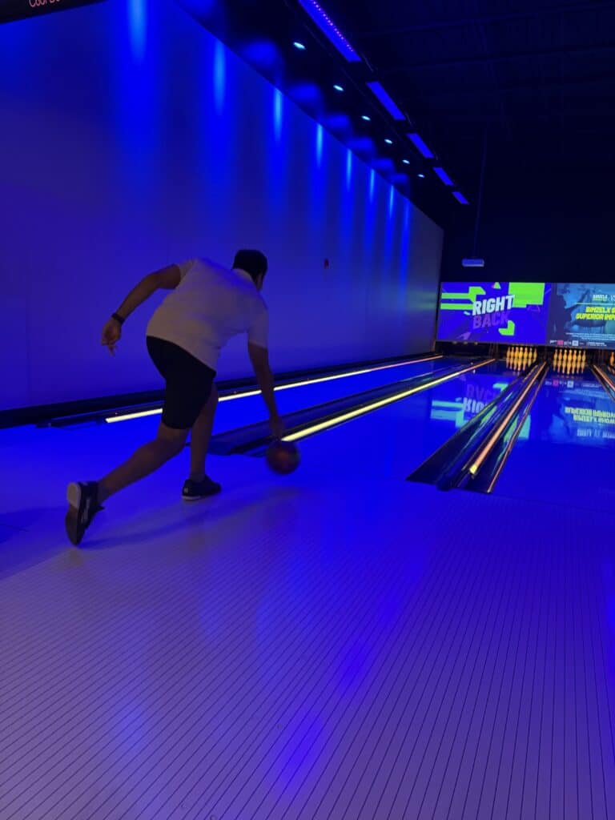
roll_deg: -2.7
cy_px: 410
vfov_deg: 71.6
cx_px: 308
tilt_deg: -8.3
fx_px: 569
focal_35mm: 24
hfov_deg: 56.8
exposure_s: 1/50
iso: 500
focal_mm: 6.76
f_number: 1.78
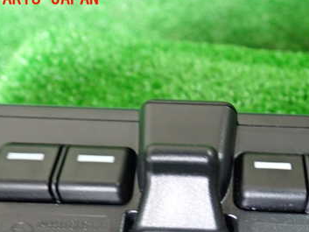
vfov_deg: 28.0
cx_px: 202
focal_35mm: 51
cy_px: 185
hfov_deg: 37.1
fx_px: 455
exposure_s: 1/30
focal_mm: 5.4
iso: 640
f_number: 2.3
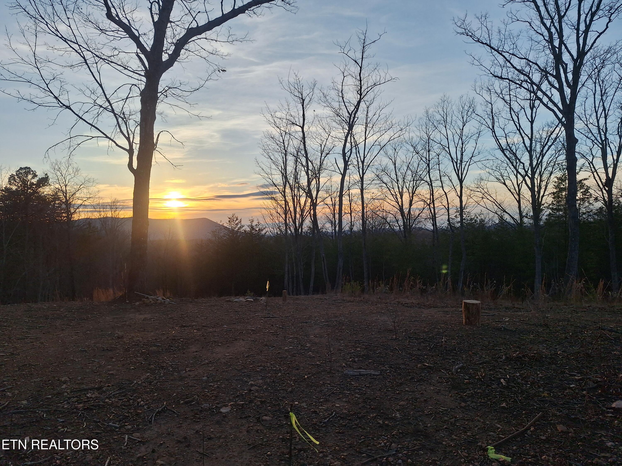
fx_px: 413
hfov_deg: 73.9
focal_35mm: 23
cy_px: 233
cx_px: 311
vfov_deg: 58.9
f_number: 1.8
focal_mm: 5.54
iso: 40
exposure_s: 1/2174
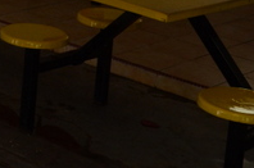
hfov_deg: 15.0
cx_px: -135
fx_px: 887
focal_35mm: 126
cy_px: -53
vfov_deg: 10.6
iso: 1000
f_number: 4
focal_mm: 26
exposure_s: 1/250
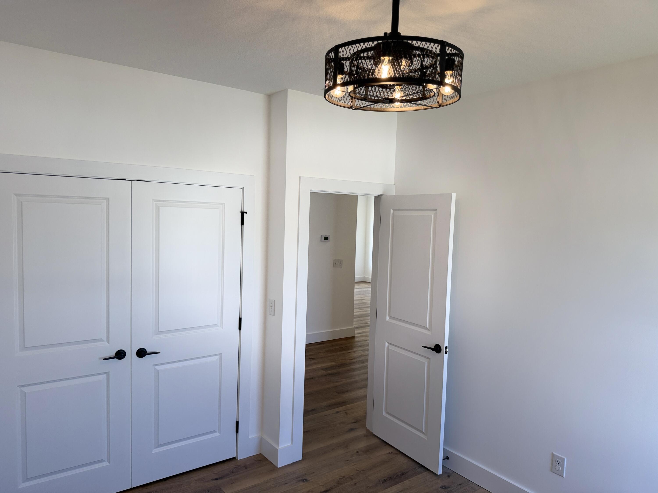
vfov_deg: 56.8
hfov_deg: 71.6
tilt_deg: -4.1
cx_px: 329
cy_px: 246
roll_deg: -1.6
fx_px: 456
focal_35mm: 24
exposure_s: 1/361
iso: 100
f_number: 1.78
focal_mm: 6.76
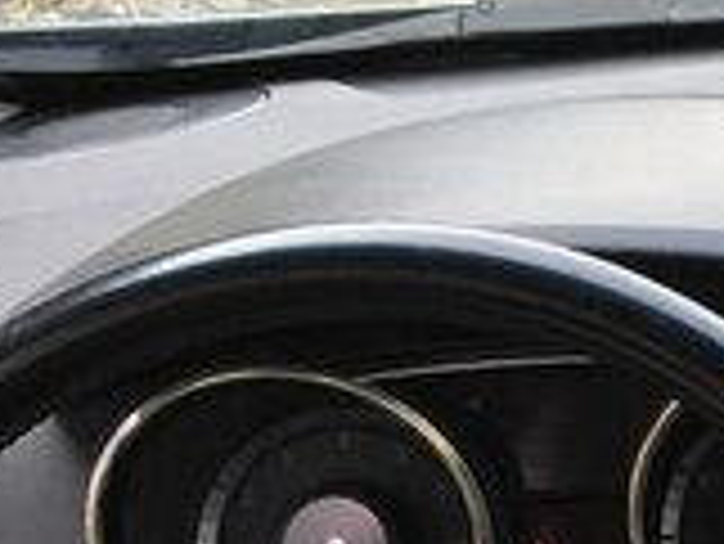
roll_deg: +3.7
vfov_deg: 12.3
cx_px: 1268
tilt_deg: -23.1
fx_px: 2491
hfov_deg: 14.7
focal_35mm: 119
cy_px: 564
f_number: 2.2
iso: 32
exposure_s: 1/100
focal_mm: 4.15
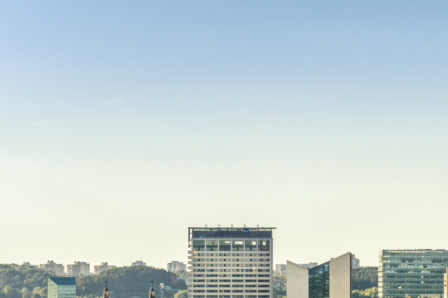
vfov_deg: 7.0
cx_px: 618
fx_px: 2426
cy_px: 409
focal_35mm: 195
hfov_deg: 10.3
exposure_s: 1/320
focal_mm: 70
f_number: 11
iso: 200
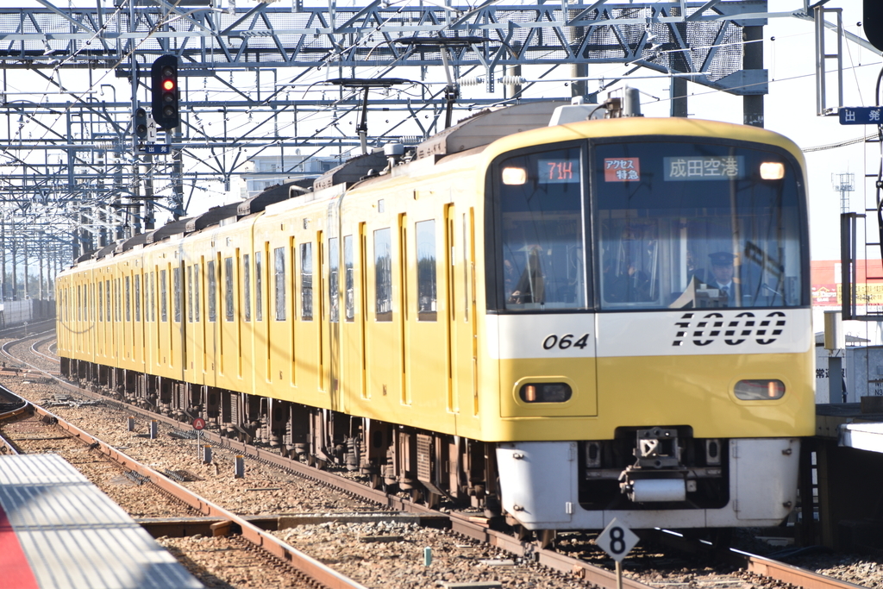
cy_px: 294
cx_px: 442
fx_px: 6439
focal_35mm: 262
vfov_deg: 5.2
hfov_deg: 7.8
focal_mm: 175
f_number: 9
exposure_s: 1/125
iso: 200
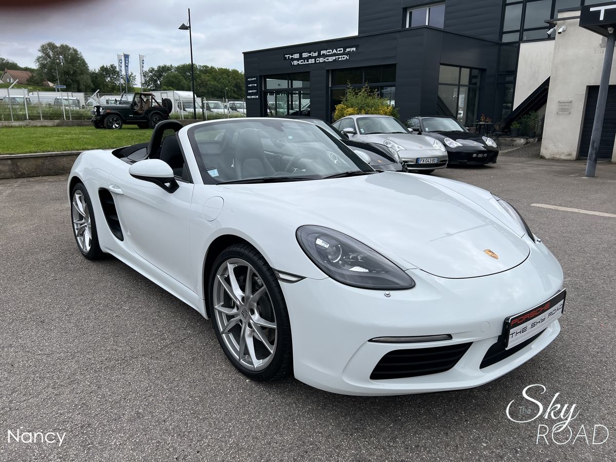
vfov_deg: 53.1
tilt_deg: -15.2
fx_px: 463
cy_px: 231
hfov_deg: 67.3
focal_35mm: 26
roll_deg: -0.8
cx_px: 308
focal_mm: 5.7
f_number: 1.5
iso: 50
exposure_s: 1/3460
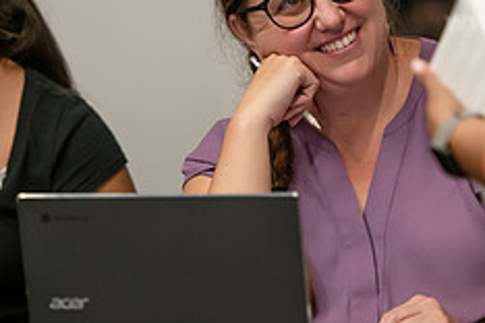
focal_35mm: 397
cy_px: 65
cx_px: 350
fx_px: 5348
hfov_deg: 5.2
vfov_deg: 3.5
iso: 640
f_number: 2.8
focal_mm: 160
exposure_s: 1/200
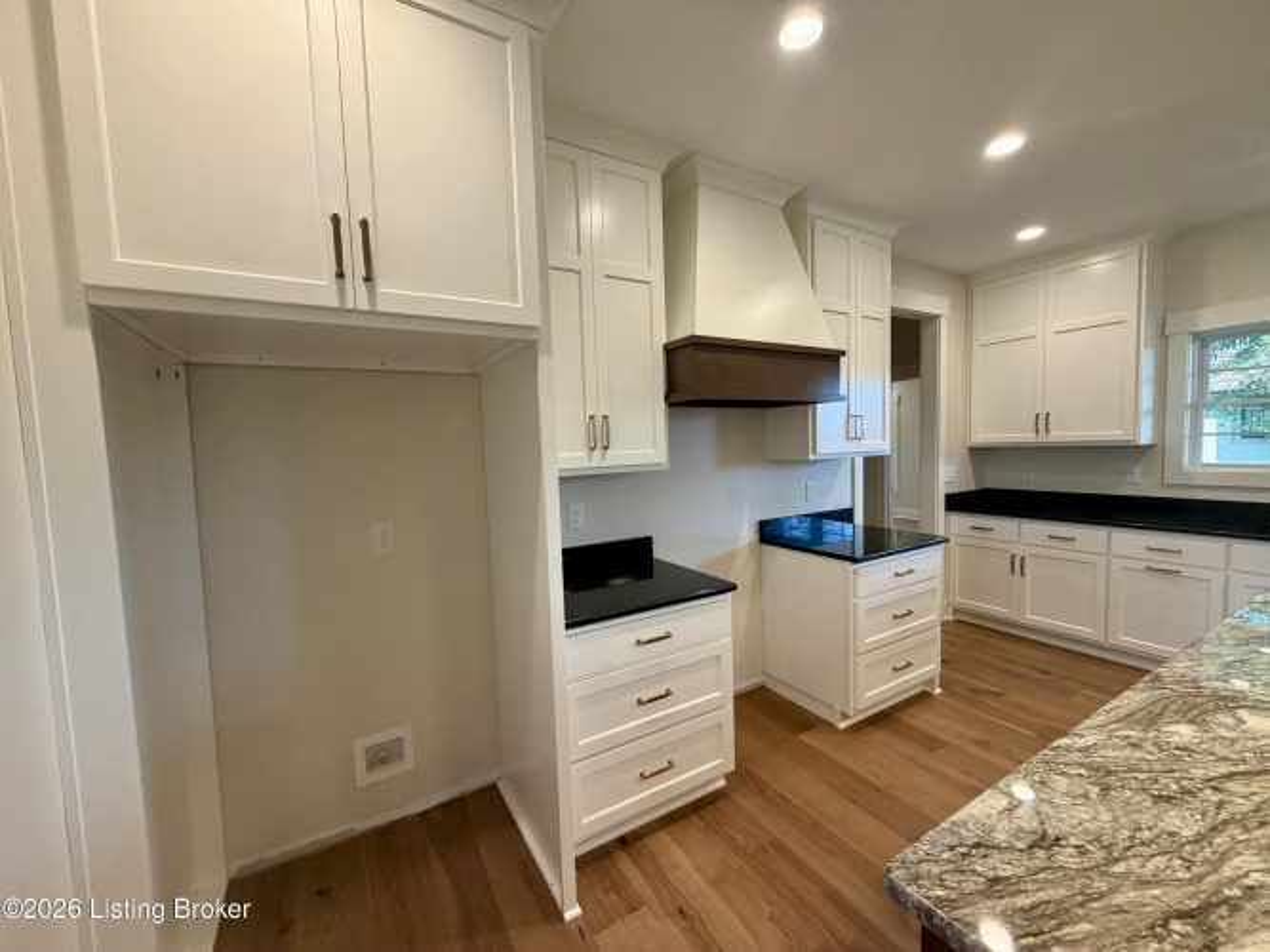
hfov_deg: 102.1
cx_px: 635
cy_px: 476
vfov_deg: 85.7
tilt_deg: -2.8
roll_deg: +1.3
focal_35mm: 14
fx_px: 514
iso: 160
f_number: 2.2
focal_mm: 2.22
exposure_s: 1/60
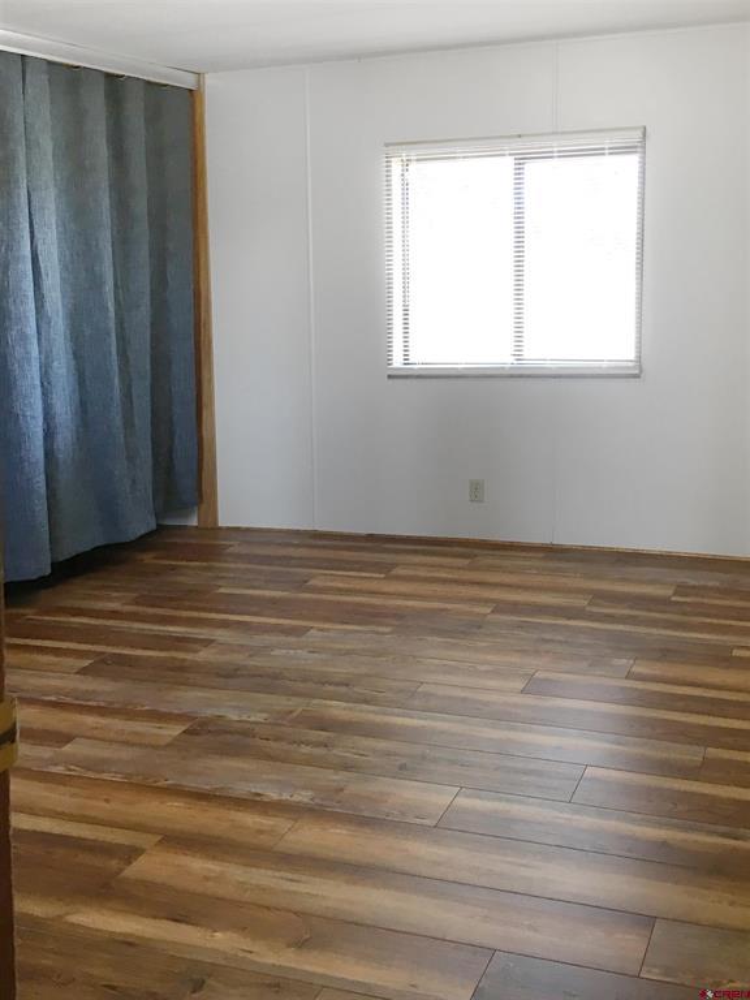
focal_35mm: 29
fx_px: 838
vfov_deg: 61.7
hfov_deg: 48.2
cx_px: 375
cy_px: 500
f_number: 2.2
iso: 64
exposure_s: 1/30
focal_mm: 4.15
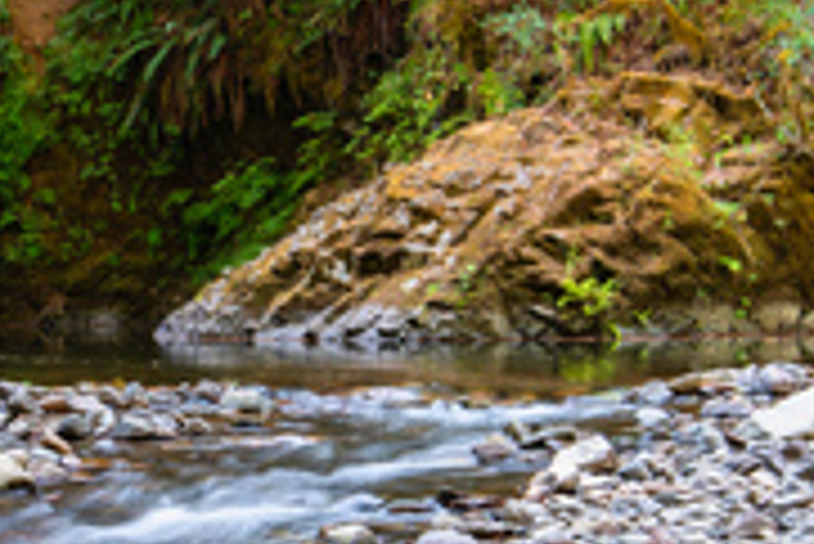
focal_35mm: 139
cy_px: 384
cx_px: 211
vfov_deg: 9.9
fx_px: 3145
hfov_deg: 14.7
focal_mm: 45
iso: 64
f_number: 16
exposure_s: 1/1.25
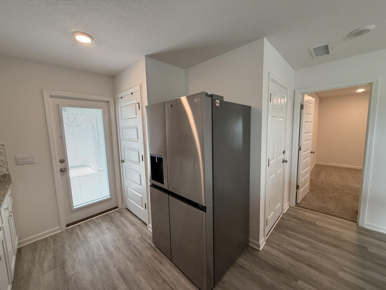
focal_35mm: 14
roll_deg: +1.6
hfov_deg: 102.1
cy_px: 145
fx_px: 156
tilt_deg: -5.8
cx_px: 193
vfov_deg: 85.7
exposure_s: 1/120
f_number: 2.2
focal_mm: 2.22
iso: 250
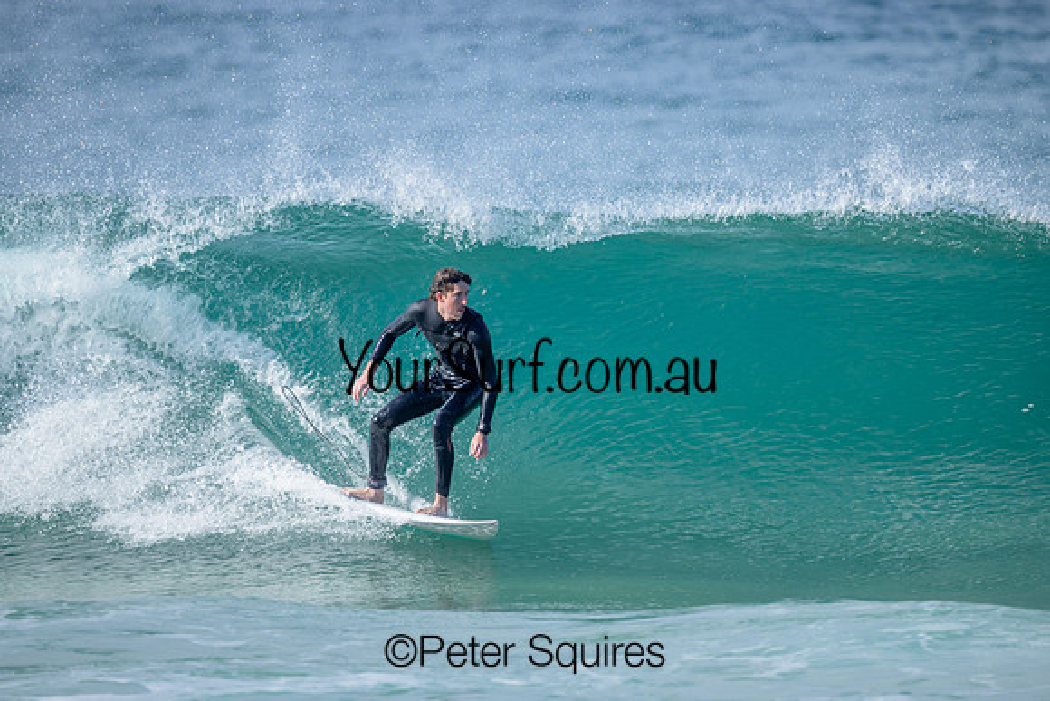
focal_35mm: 800
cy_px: 350
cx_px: 525
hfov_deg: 2.6
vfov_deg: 1.7
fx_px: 23338
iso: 560
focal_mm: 800
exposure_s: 1/2500
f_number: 6.3
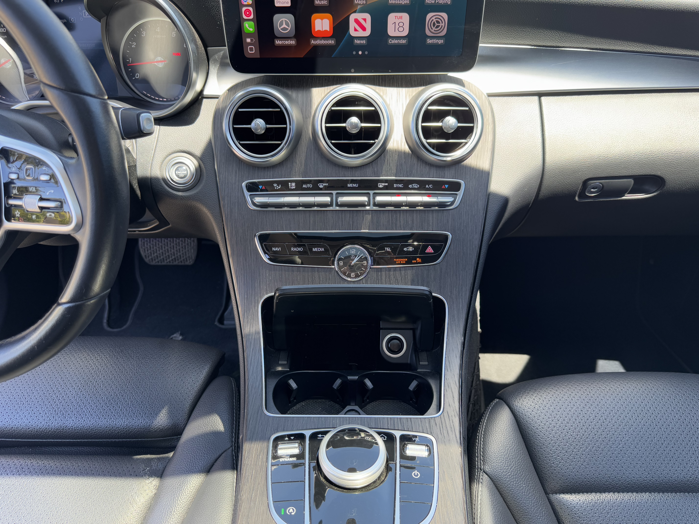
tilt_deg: -36.5
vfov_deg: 56.8
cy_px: 262
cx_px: 350
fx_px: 485
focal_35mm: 24
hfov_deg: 71.6
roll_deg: +0.5
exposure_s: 1/121
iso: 64
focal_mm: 6.76
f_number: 1.78
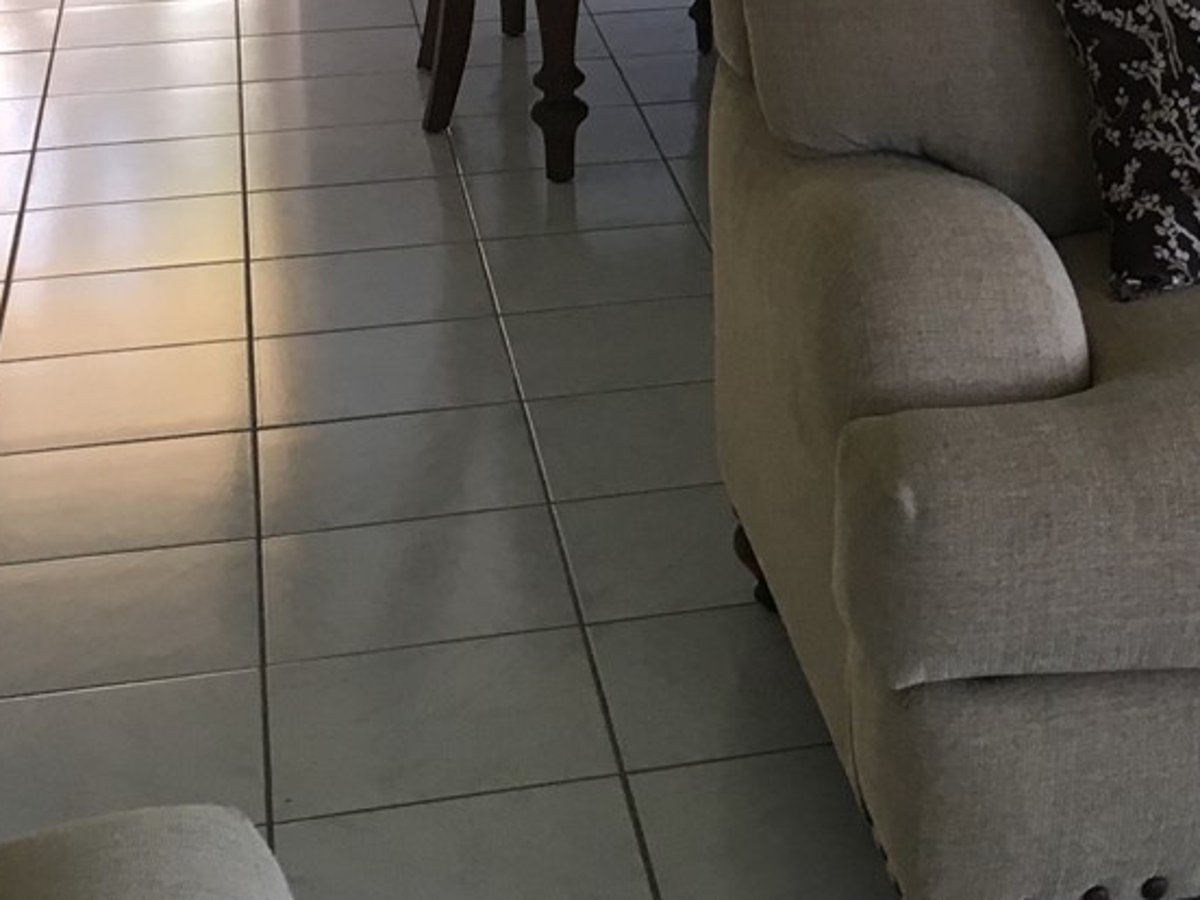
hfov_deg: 22.8
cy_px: -302
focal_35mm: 84
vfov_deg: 16.5
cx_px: 1048
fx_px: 2912
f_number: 2.2
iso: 32
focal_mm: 4.15
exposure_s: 1/30
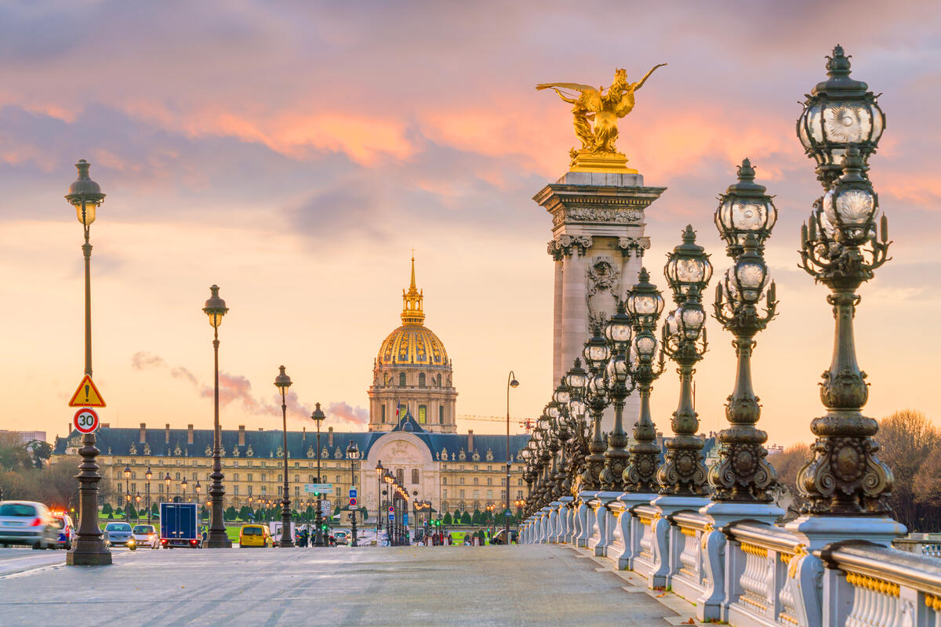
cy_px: 314
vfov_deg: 13.0
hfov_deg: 19.5
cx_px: 470
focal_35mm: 105
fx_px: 2744
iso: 100
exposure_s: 1/10
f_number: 13
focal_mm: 105
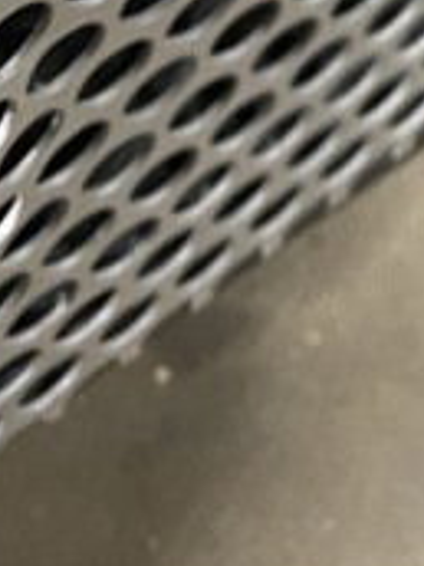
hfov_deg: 12.0
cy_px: -554
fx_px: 1927
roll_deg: -13.3
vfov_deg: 14.1
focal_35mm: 118
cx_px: 638
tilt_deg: -44.3
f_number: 1.8
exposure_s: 1/59
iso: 500
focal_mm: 4.25
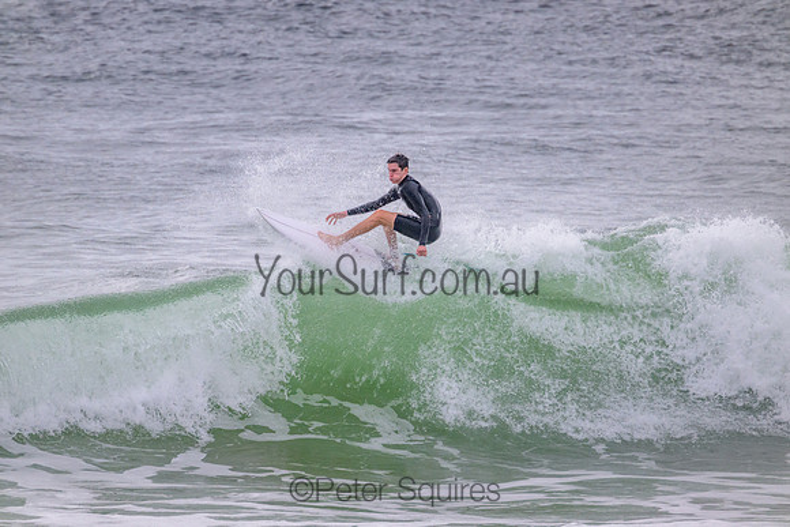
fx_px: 17559
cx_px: 395
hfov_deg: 2.6
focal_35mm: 800
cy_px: 264
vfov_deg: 1.7
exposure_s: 1/2000
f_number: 11
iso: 2000
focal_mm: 800
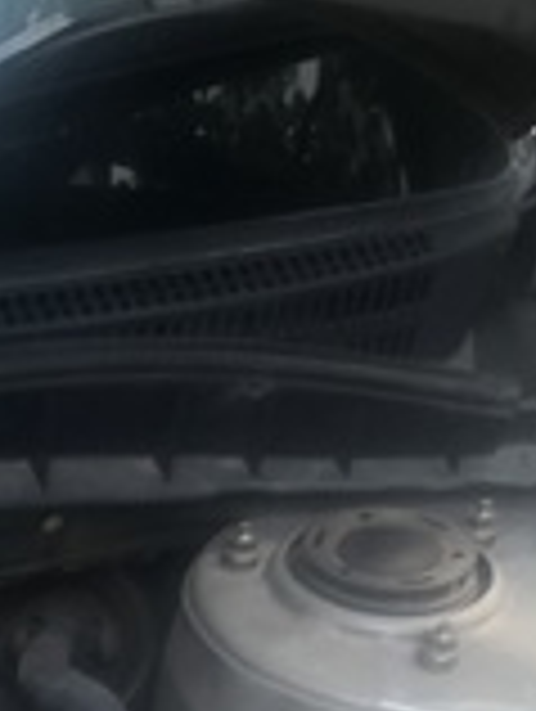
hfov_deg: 13.2
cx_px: -293
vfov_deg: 15.6
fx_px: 2183
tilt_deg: -47.9
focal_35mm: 106
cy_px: 1318
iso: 50
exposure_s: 1/120
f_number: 1.8
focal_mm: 3.99
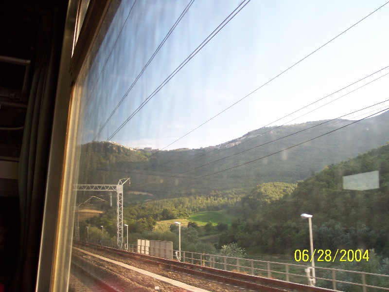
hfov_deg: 49.0
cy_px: 146
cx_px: 194
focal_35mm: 38
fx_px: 427
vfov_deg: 37.7
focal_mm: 8
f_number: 2.8
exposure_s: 1/125
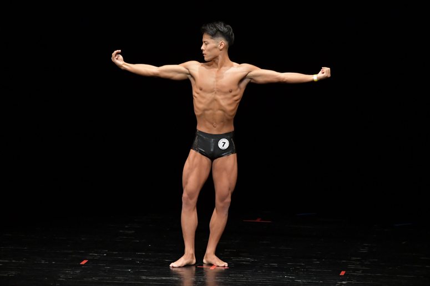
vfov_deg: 4.8
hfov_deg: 7.2
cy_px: 143
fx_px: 3403
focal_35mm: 285
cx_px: 215
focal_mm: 190
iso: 3200
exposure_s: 1/400
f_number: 5.6
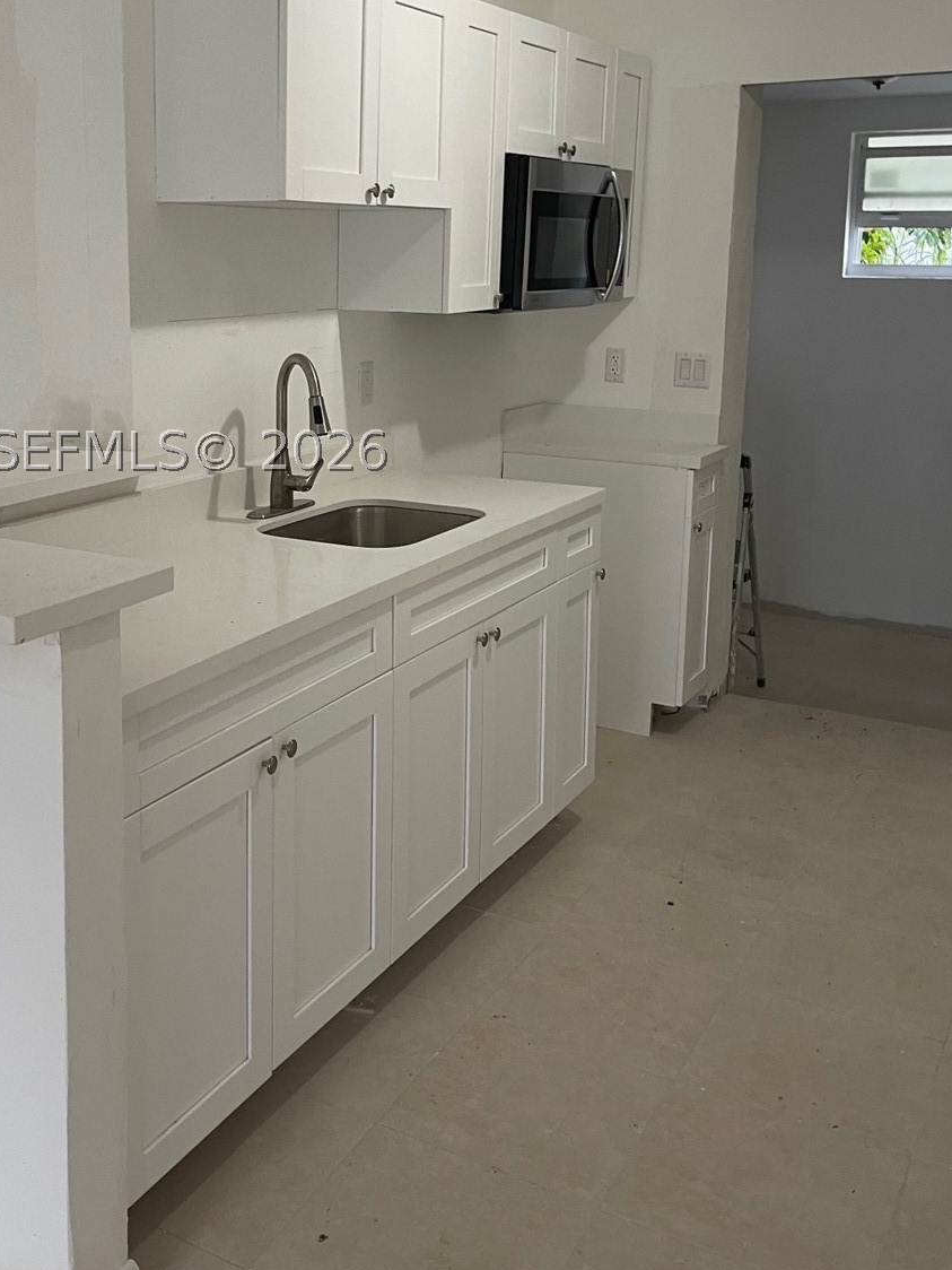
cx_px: 321
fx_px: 1357
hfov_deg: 38.3
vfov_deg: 49.5
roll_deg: +2.5
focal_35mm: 37
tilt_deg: -10.2
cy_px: 451
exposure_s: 1/60
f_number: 1.6
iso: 160
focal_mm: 5.1
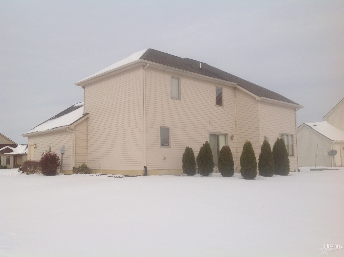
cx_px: 172
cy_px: 128
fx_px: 347
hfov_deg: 52.7
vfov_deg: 40.6
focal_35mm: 35
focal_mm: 4.28
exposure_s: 1/3788
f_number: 2.4
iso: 50
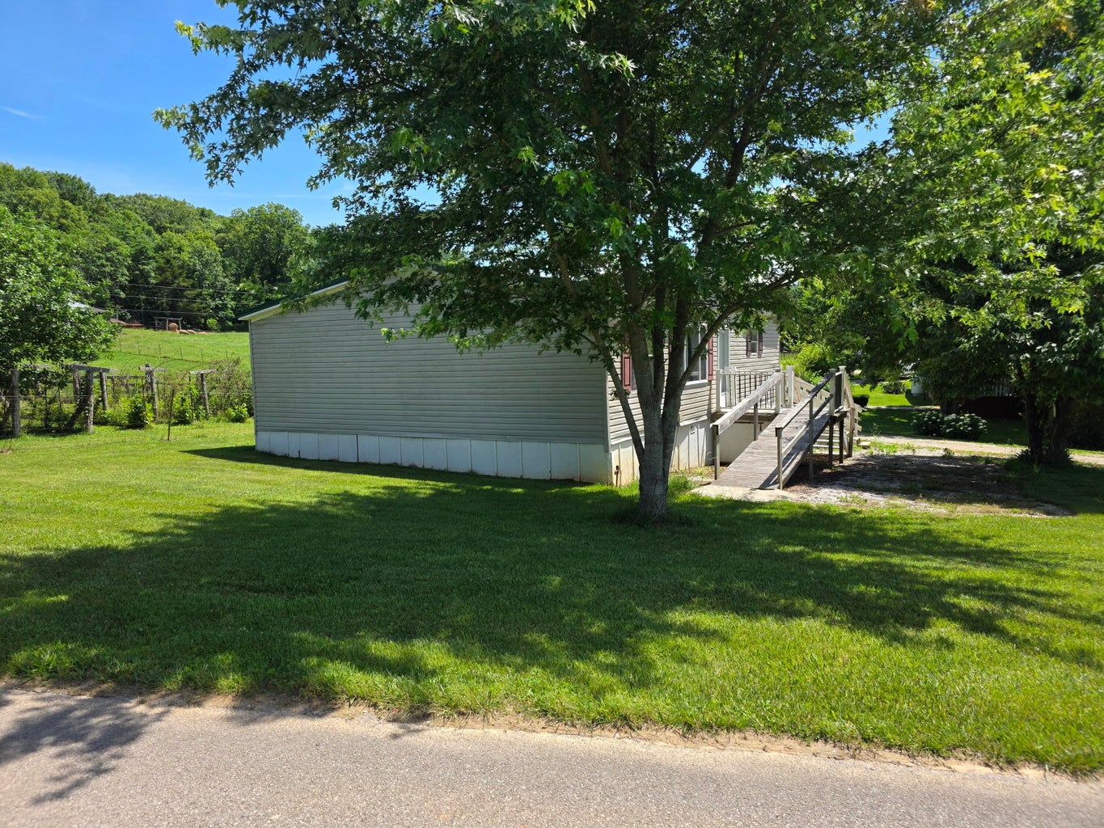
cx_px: 552
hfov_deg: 73.9
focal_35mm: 23
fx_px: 734
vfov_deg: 58.9
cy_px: 414
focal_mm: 6.3
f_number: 1.7
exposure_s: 1/2730
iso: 80
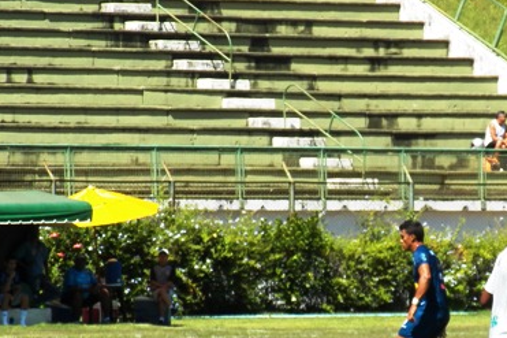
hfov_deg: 4.5
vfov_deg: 3.0
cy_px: 245
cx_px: 381
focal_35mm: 458
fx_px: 6447
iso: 125
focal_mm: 36.7
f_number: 4
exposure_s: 1/1000
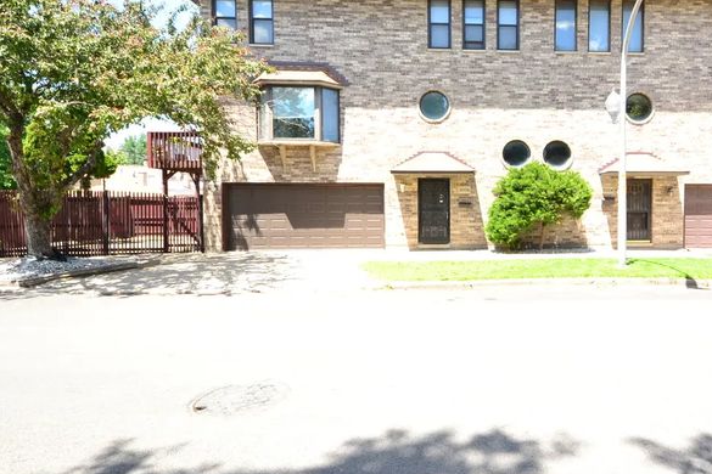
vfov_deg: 59.4
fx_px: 415
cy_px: 219
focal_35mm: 21
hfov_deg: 78.1
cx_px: 484
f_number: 10
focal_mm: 8
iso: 800
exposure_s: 1/200
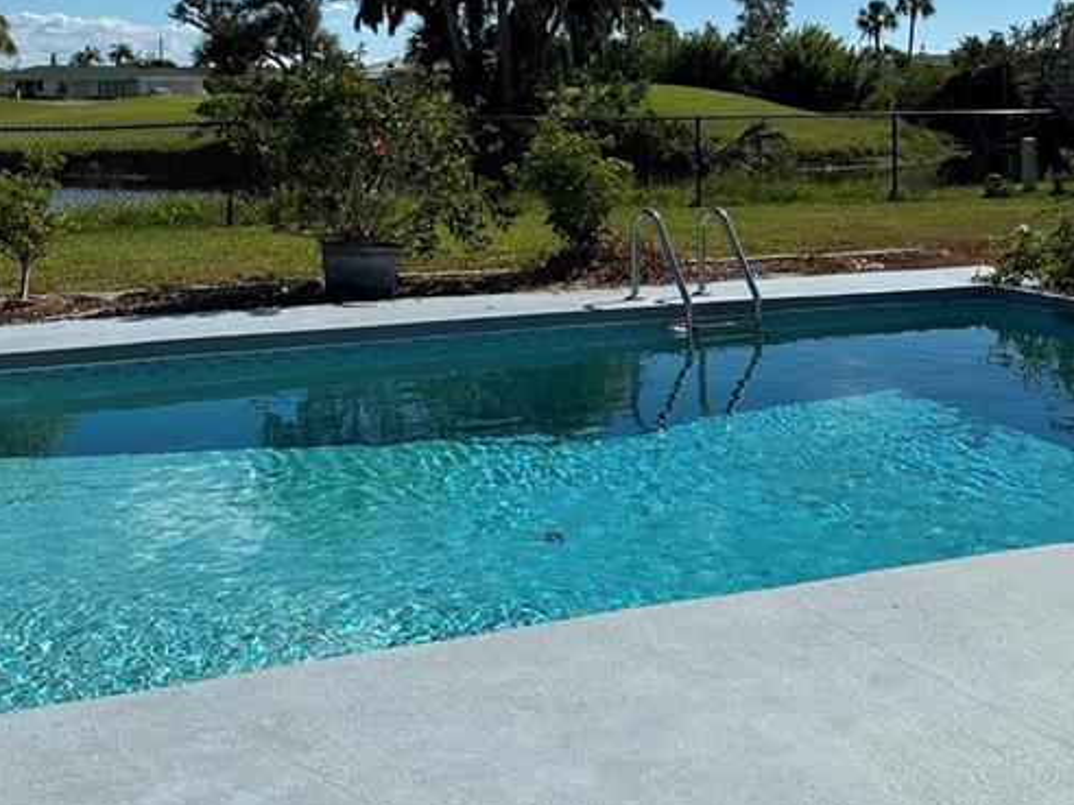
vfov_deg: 28.0
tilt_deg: -0.7
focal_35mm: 50
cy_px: 85
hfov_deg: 38.2
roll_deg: -0.1
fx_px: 1551
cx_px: 587
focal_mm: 6.86
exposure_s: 1/8929
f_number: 1.78
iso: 80
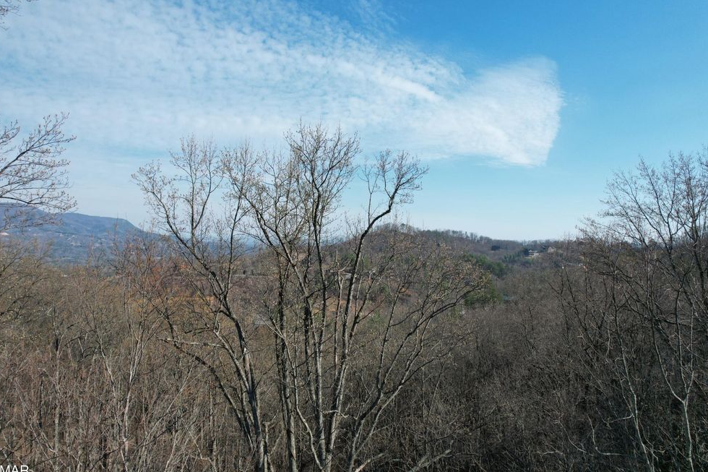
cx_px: 348
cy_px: 246
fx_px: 452
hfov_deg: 76.1
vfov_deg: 55.1
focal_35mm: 23
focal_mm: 8.38
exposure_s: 1/2000
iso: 130
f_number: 2.8
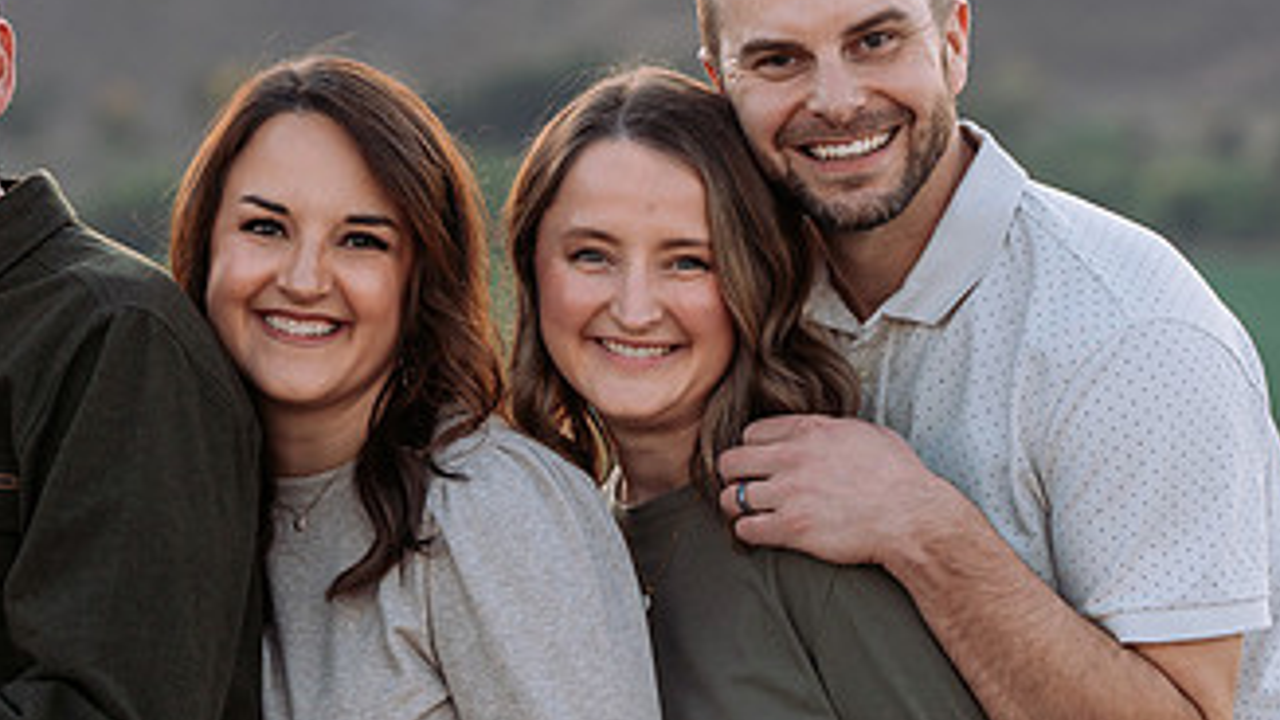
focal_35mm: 272
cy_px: 319
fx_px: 9233
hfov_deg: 7.9
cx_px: 207
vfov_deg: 4.5
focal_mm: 130
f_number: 4.5
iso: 500
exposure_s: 1/160
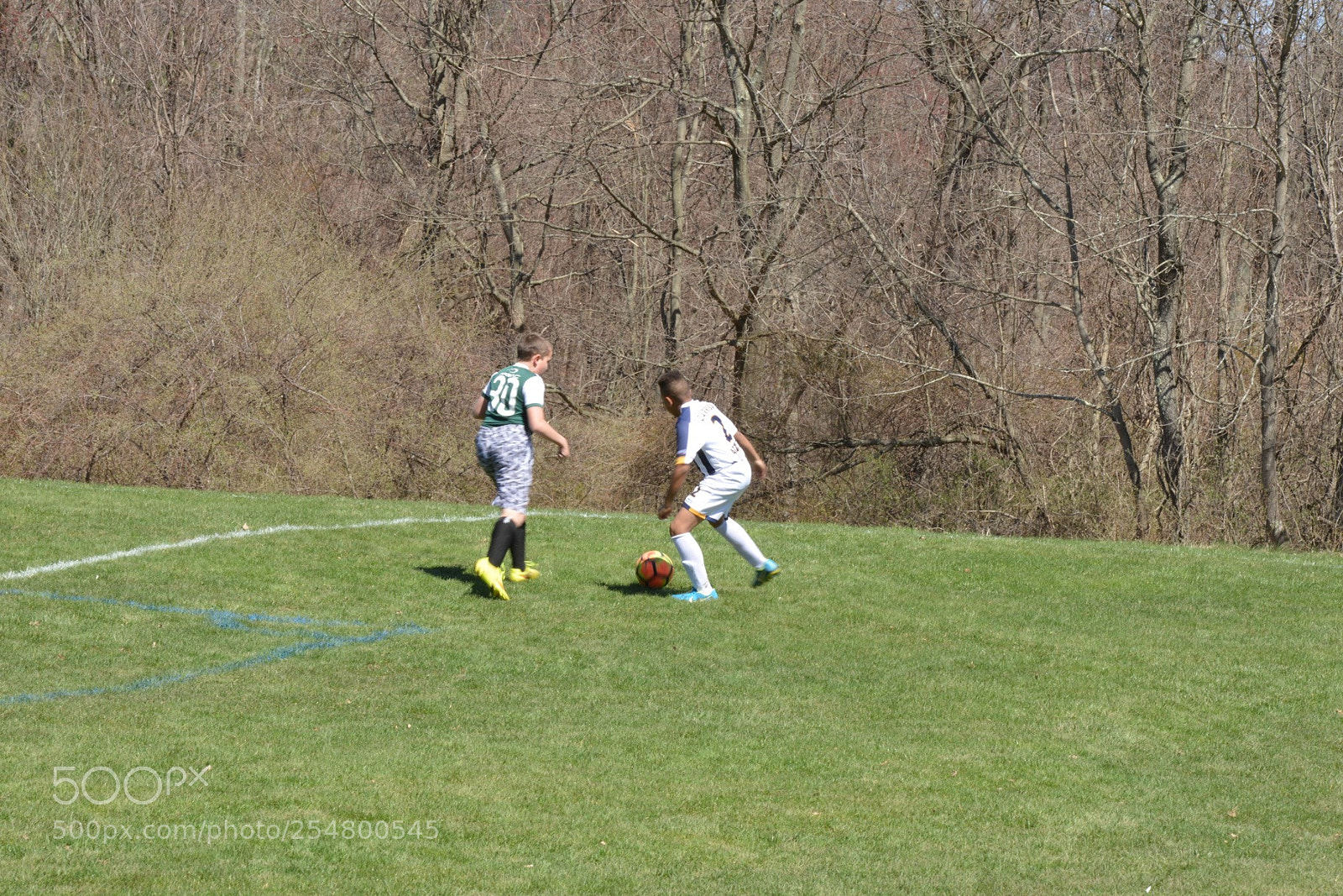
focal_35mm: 155
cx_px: 672
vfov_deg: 8.9
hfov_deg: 13.2
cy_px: 448
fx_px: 5782
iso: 500
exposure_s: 1/100
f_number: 22
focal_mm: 155
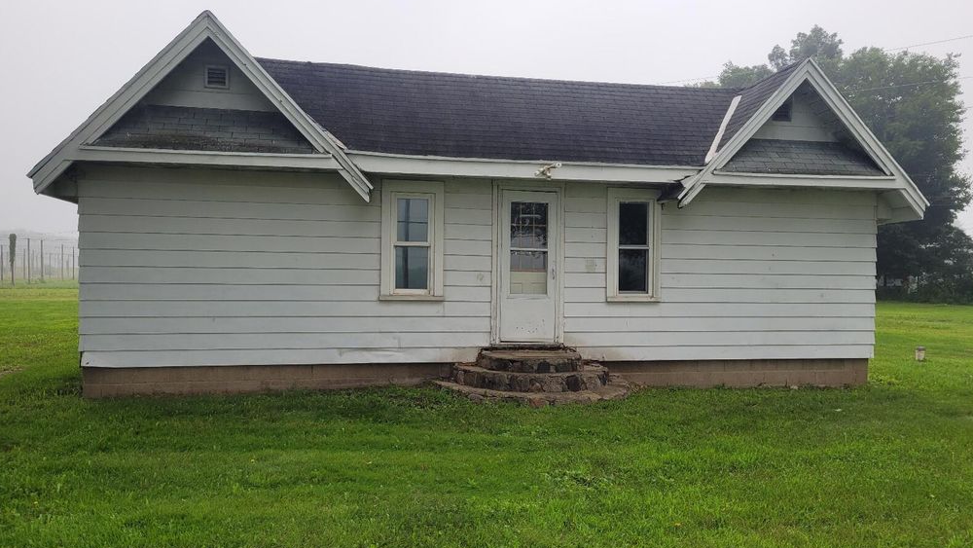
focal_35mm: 29
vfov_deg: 40.1
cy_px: 311
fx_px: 748
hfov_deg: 66.1
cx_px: 483
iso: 40
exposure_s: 1/303
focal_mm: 5.4
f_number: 1.8
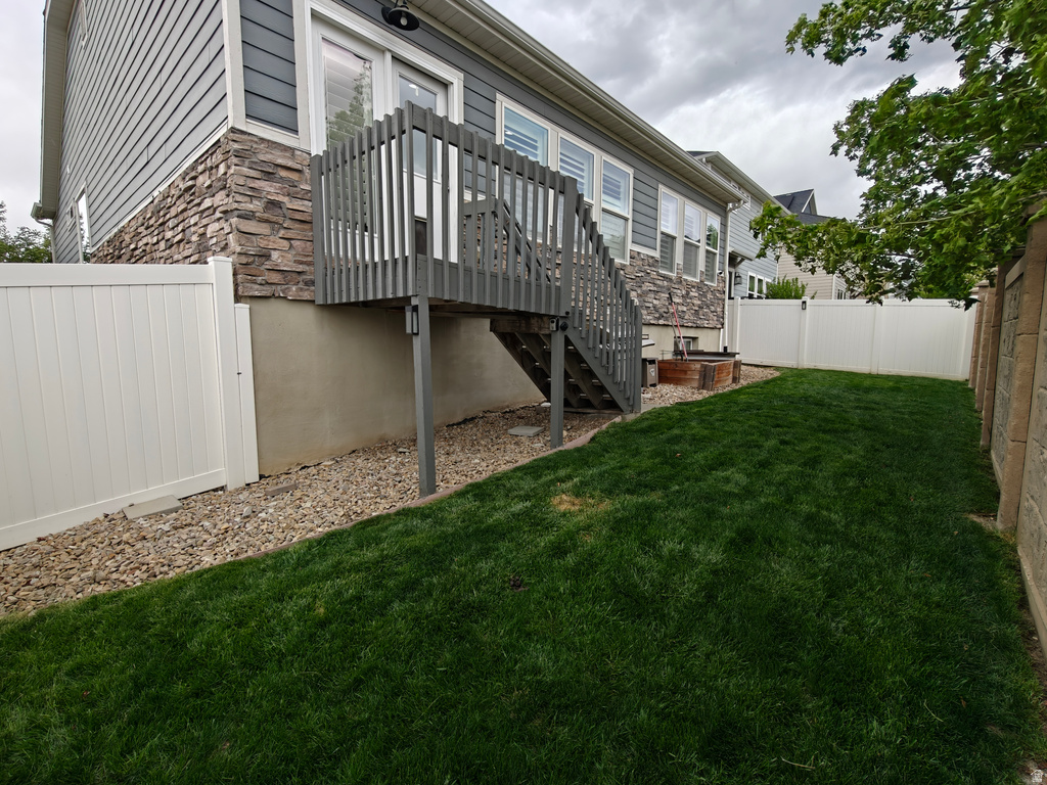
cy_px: 392
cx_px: 524
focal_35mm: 15
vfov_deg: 81.7
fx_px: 454
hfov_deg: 98.2
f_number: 2
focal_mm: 2.3
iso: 80
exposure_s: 1/200
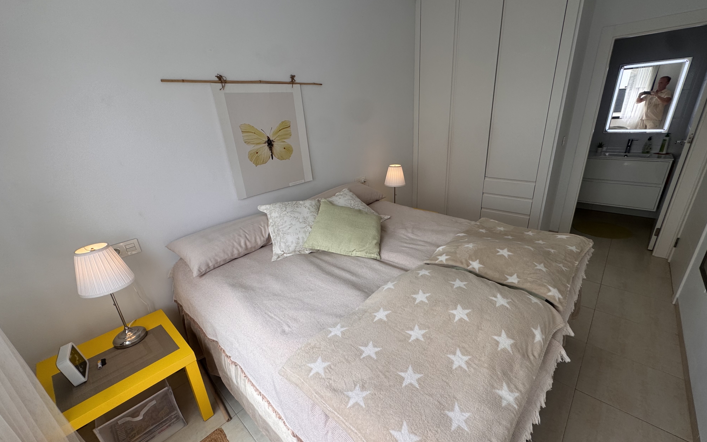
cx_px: 355
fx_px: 289
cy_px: 229
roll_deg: +4.4
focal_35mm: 15
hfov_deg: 101.5
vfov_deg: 74.8
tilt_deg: -21.0
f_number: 2.2
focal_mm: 2.22
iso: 40
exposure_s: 1/260
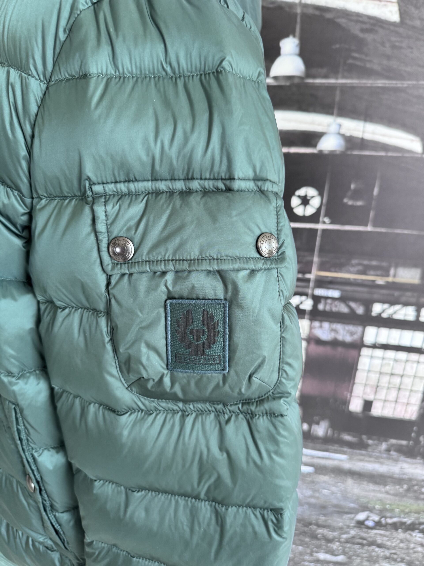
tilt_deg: -22.3
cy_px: 283
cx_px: 212
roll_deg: -3.7
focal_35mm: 24
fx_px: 392
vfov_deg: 71.6
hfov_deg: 56.8
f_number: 1.78
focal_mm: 6.76
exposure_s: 1/88
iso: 200
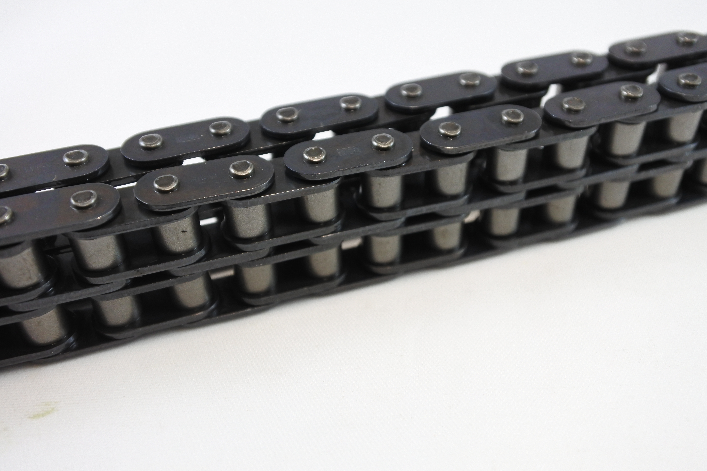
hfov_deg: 54.4
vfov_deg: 37.9
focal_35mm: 35
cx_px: 354
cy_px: 236
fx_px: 687
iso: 500
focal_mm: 13.1
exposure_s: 1/125
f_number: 4
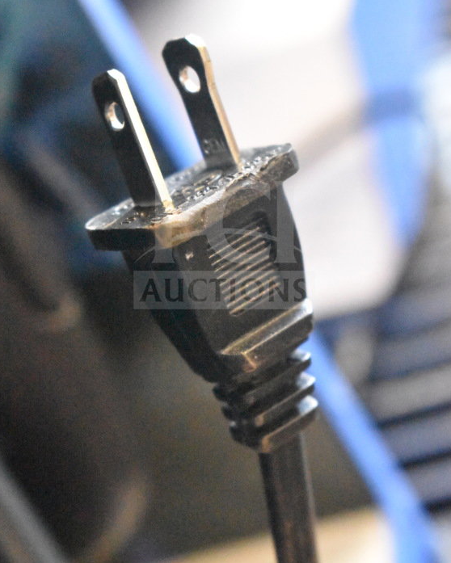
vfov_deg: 18.9
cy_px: 245
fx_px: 1695
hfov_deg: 15.2
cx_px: 224
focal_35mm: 102
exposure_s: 1/100
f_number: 5.6
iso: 22800
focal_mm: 55
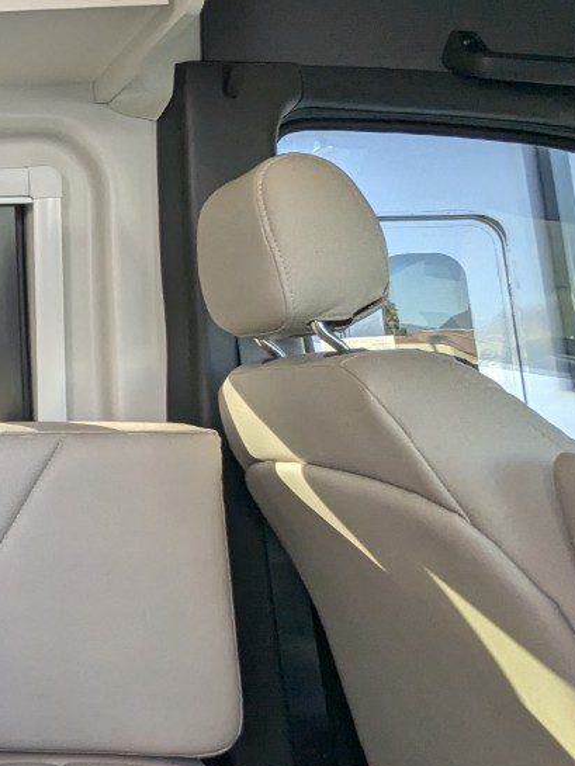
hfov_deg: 26.7
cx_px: -258
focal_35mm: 41
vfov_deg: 44.9
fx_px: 908
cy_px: 242
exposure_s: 1/214
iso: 66
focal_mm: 2.35
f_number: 2.2
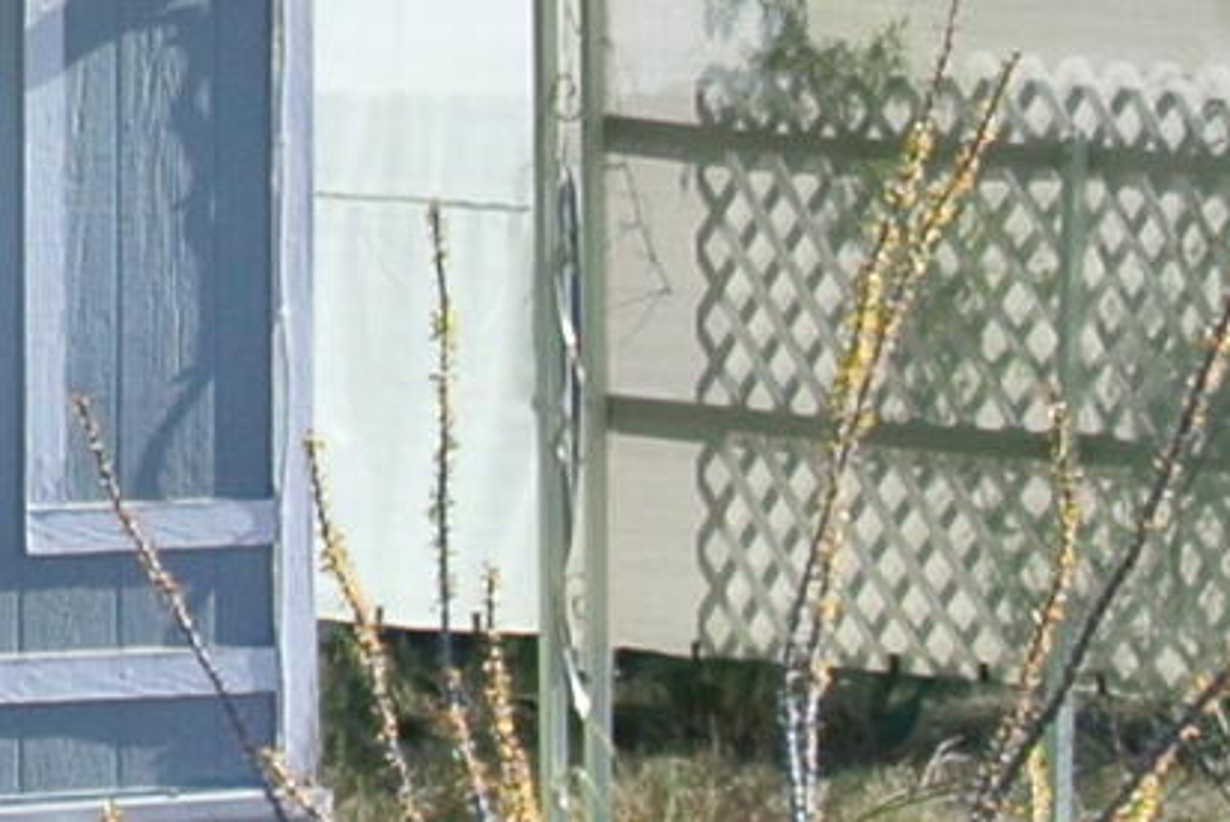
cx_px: -1846
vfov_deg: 2.6
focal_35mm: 523
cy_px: 417
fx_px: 17881
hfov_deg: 3.9
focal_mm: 26.7
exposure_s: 1/250
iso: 100
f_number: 6.3
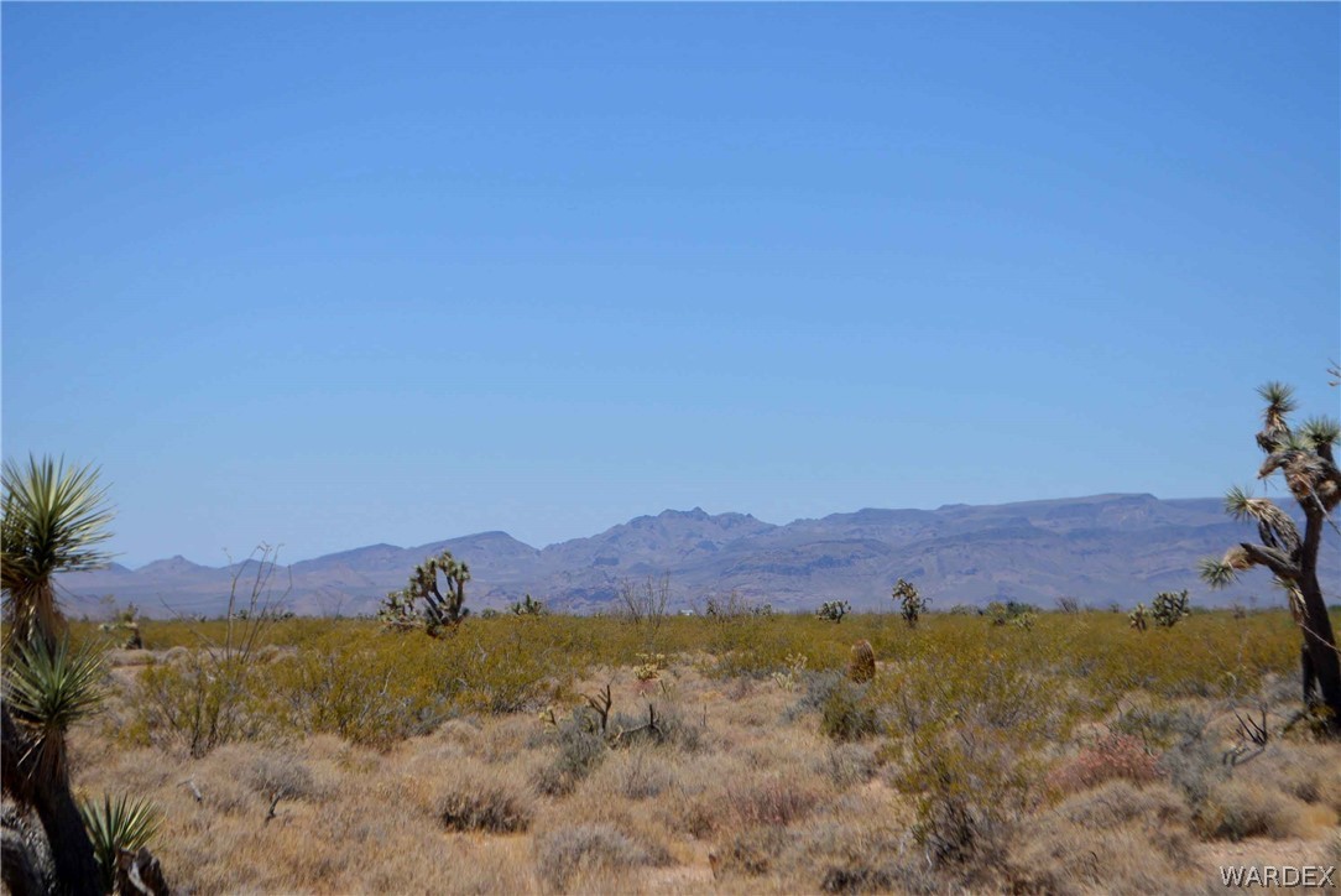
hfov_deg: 24.6
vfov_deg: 16.6
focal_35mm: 82
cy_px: 448
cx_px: 670
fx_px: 3075
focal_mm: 55
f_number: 7.1
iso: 400
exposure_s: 1/2000
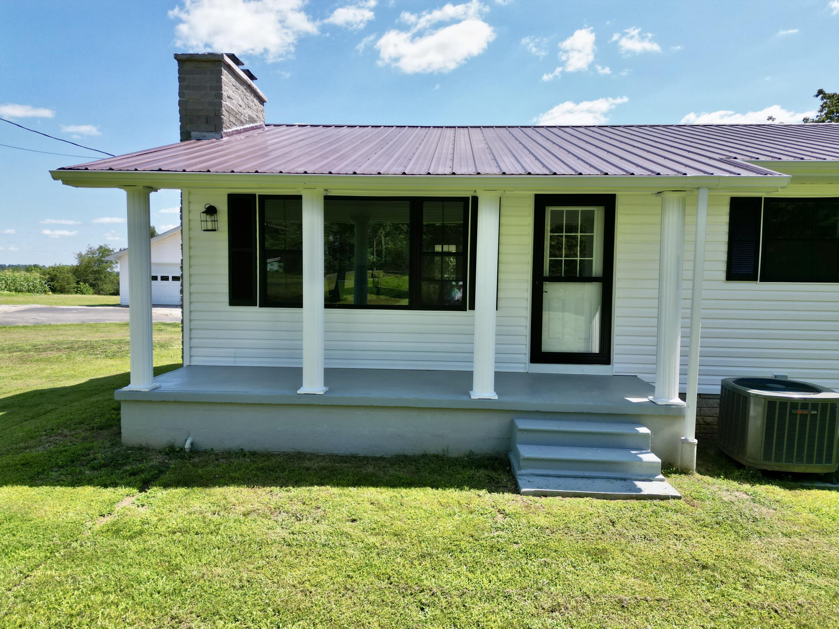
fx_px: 582
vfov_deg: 56.8
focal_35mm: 24
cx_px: 420
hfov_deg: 71.6
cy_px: 314
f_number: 1.7
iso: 130
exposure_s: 1/2500
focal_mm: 6.72
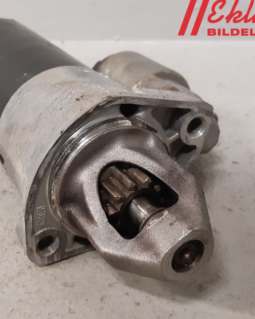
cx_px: 87
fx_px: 340
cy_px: 168
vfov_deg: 50.3
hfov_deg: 40.7
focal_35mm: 36
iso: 250
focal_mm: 3.93
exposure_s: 1/50
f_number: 1.7
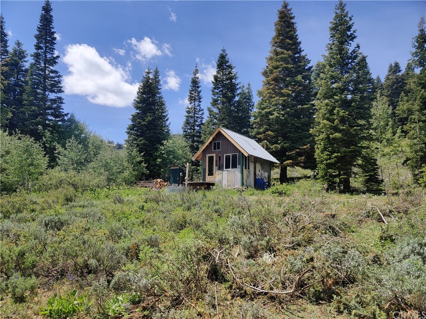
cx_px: 213
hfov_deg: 65.3
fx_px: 332
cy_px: 160
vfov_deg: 51.4
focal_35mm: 27
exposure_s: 1/2994
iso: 125
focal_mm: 4.75
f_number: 1.65
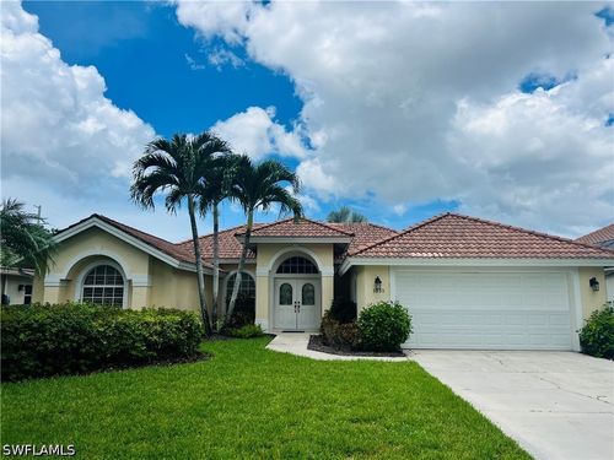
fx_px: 461
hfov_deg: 67.3
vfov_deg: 53.1
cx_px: 307
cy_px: 230
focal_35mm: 26
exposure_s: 1/6579
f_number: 1.5
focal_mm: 5.7
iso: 50
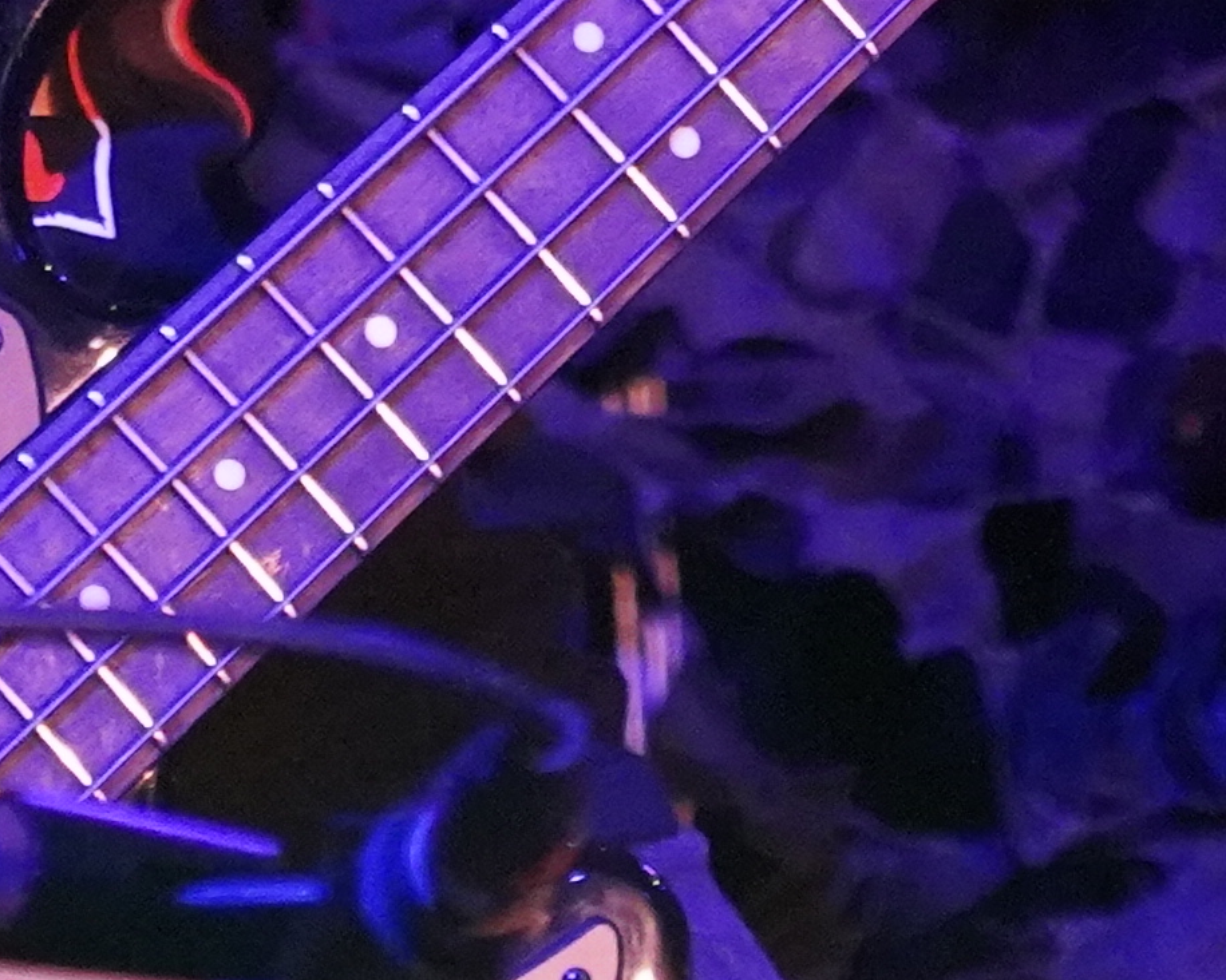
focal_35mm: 455
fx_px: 16511
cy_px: -1572
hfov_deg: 4.2
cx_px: -177
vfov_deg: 3.4
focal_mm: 74
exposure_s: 1/160
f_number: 4
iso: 12800
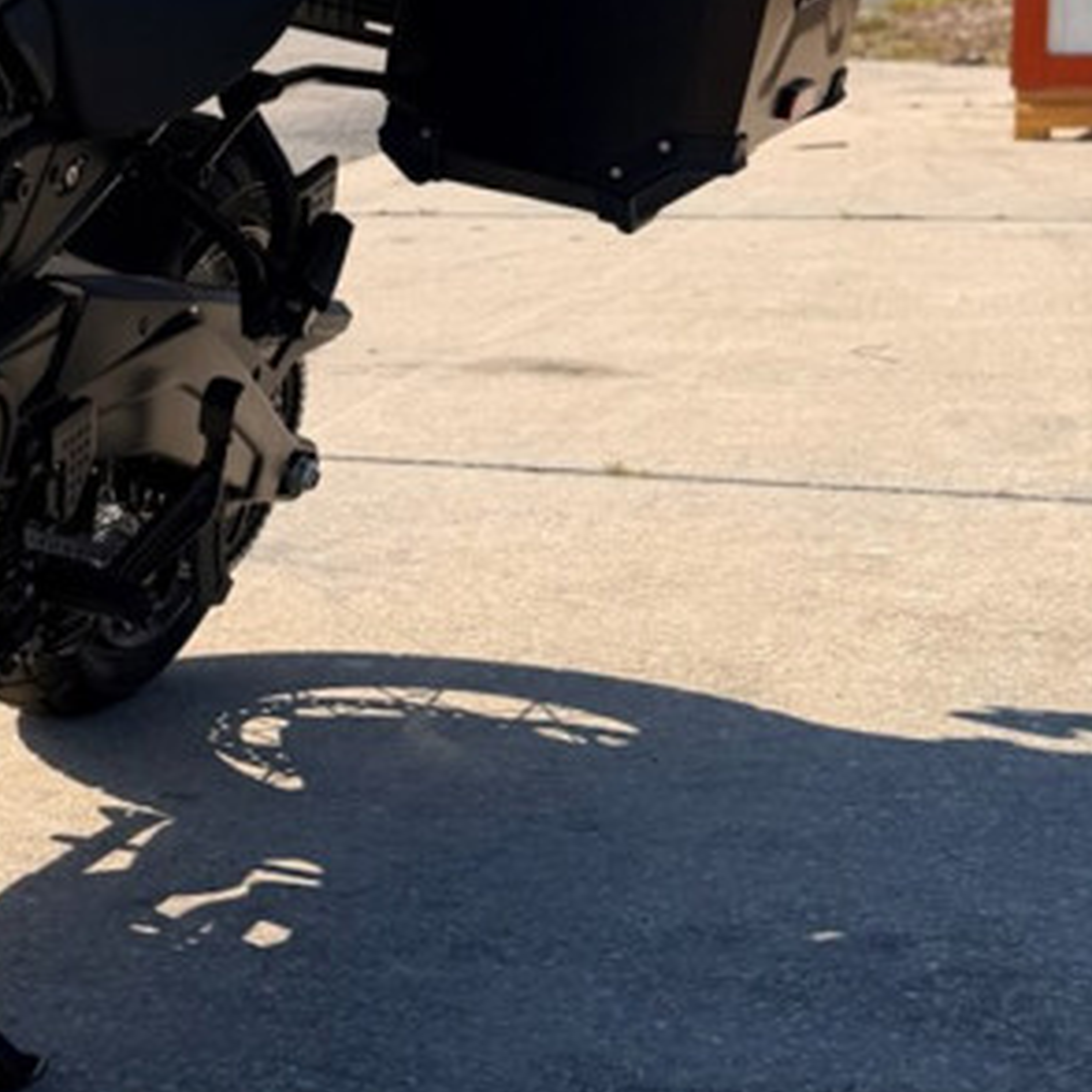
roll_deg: +2.4
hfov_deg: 20.3
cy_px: 277
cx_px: -383
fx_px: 2748
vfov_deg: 22.3
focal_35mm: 77
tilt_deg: -8.0
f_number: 1.78
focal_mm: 6.76
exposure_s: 1/5714
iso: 80
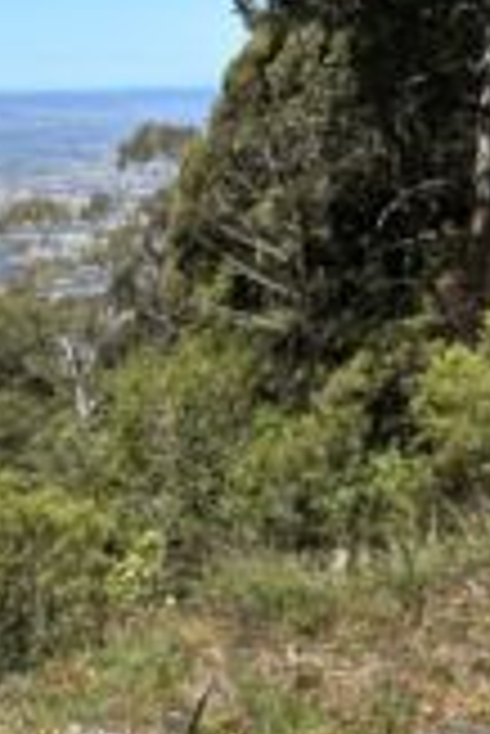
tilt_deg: -19.7
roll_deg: +0.3
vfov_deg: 21.4
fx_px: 1874
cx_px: -198
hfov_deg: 14.1
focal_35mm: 92
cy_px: 734
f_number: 1.78
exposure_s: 1/3472
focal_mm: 6.86
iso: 80
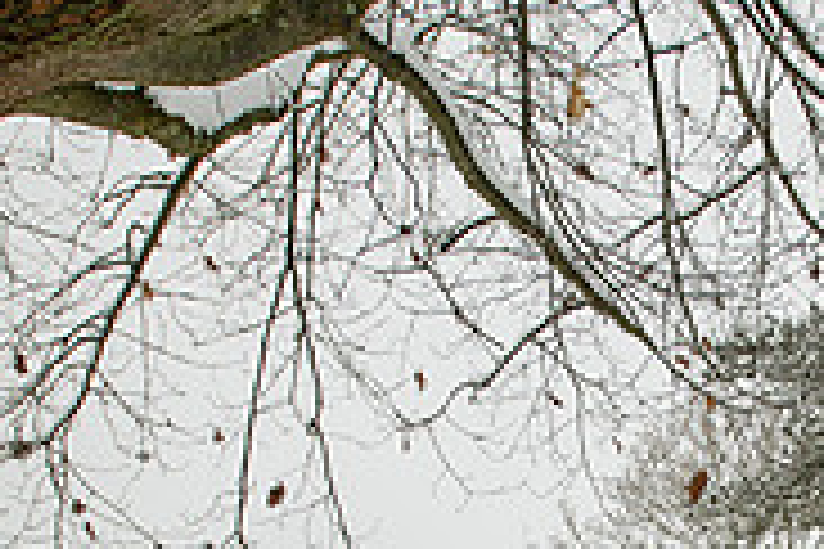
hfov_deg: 34.9
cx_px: 729
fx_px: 1236
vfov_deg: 22.6
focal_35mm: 54
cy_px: 700
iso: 200
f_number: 5.6
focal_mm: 17
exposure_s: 1/400
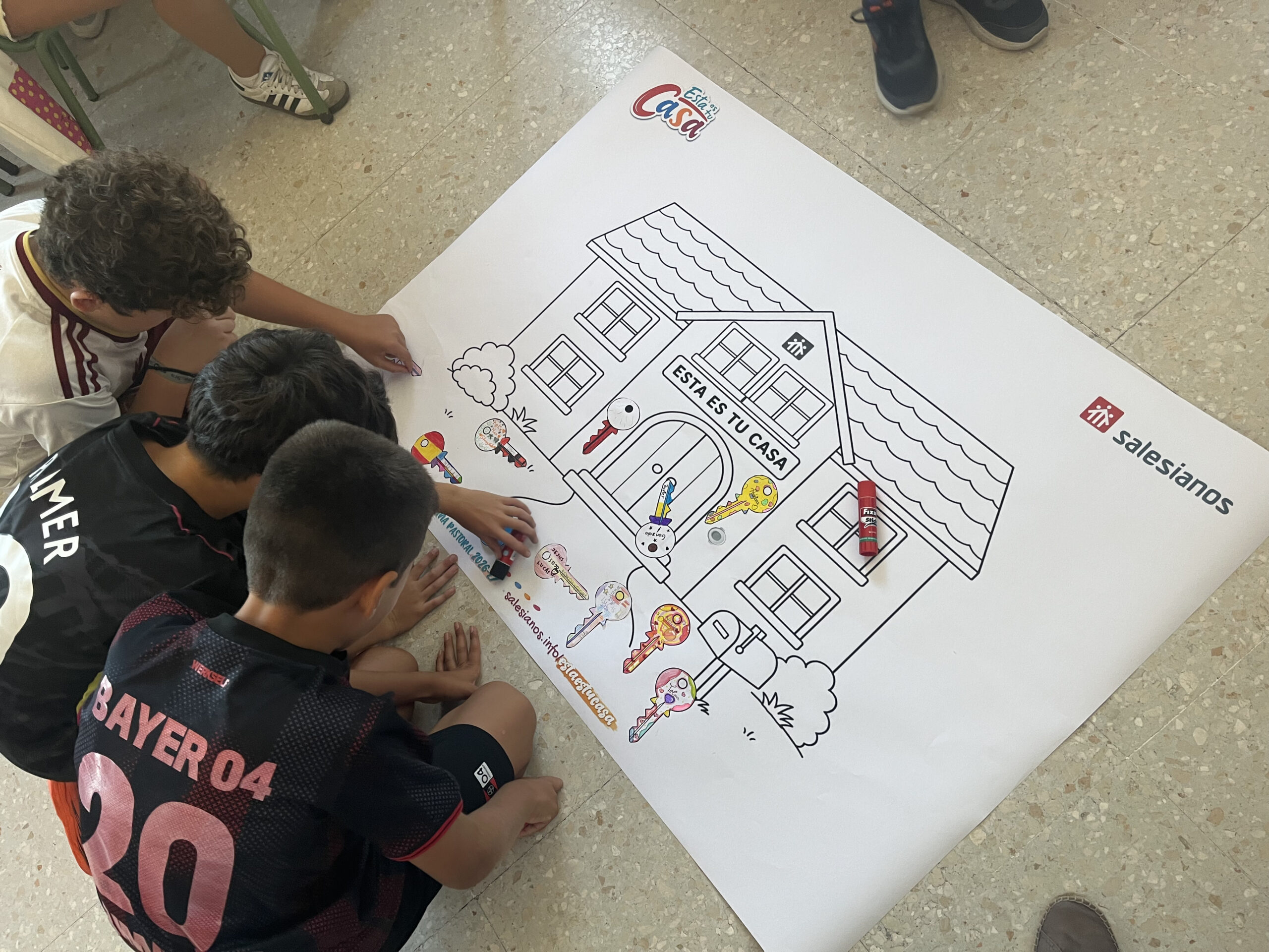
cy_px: 476
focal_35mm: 26
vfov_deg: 53.1
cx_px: 634
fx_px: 953
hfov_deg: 67.3
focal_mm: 5.1
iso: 100
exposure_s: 1/50
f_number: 1.6
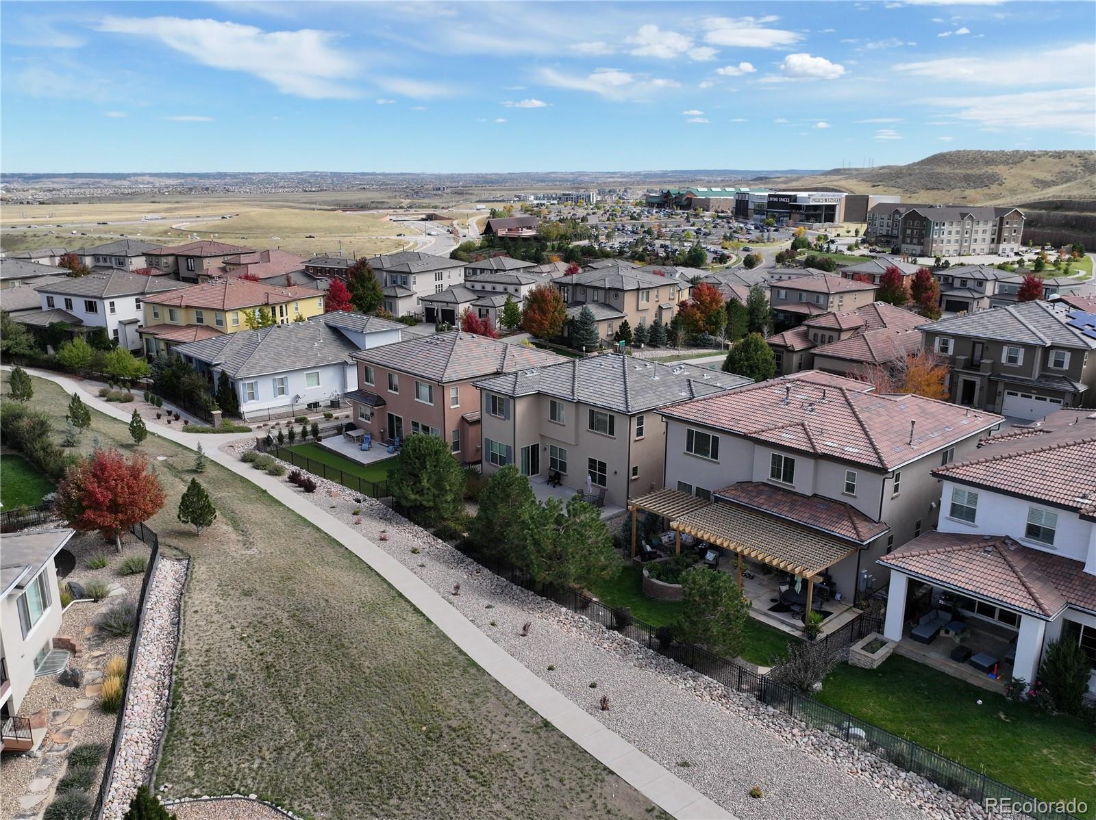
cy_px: 410
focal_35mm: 24
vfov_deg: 56.8
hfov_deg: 71.6
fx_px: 759
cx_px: 548
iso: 200
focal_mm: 12.29
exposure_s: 1/120
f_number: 2.8
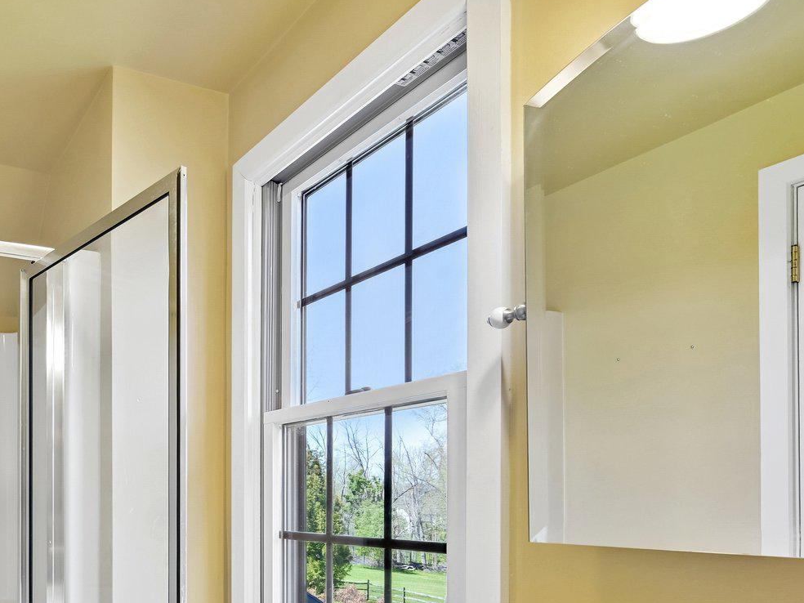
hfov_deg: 57.3
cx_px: 130
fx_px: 650
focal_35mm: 28
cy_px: 496
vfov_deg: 46.7
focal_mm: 14
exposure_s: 1/13
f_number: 8
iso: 400
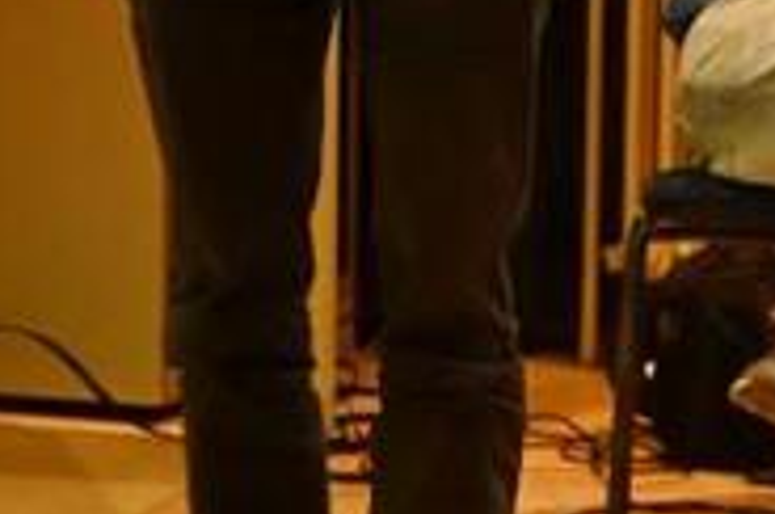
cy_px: -187
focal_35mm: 276
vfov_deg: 4.9
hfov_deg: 7.5
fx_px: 5931
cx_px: 99
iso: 1800
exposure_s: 1/60
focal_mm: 50
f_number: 4
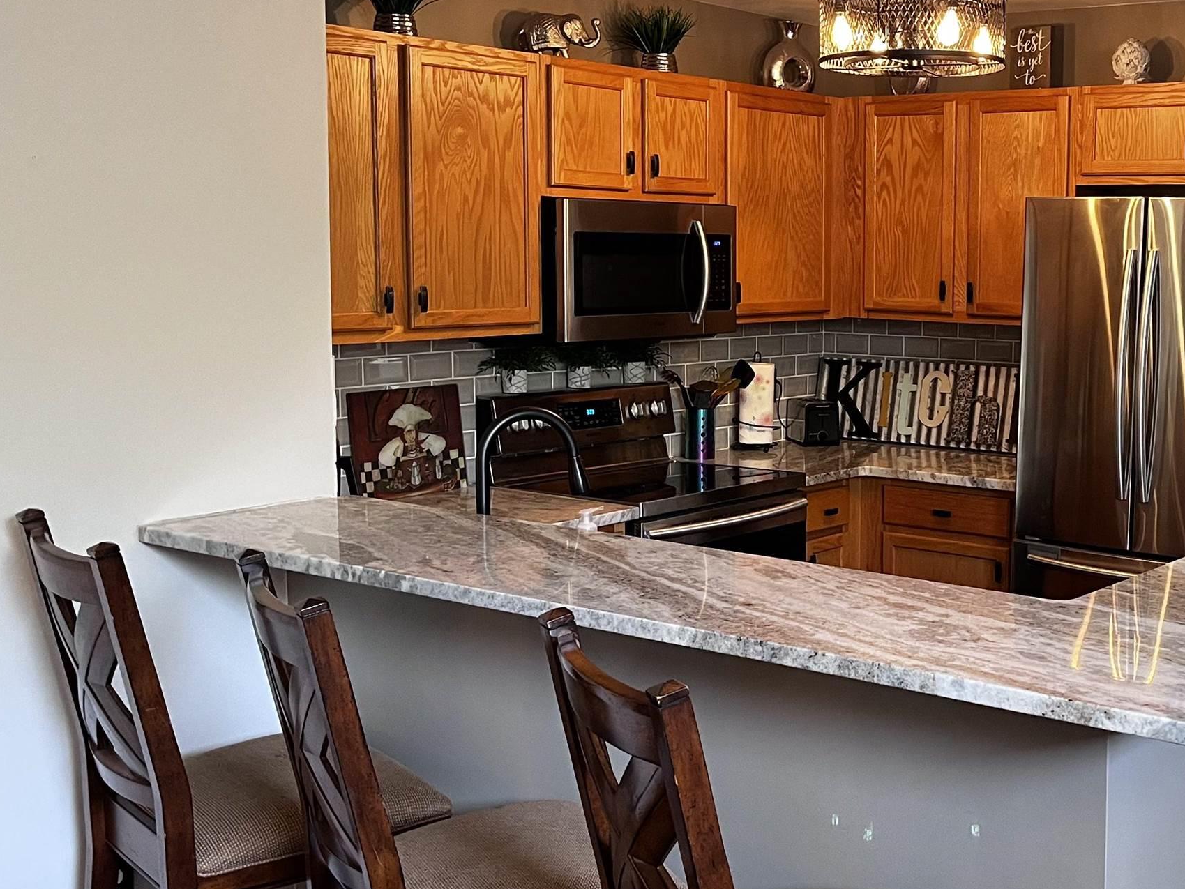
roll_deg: -0.5
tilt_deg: -6.5
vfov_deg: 30.9
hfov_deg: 39.2
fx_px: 1609
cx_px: 908
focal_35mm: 47
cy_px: 419
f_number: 1.6
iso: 320
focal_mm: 5.1
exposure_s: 1/60
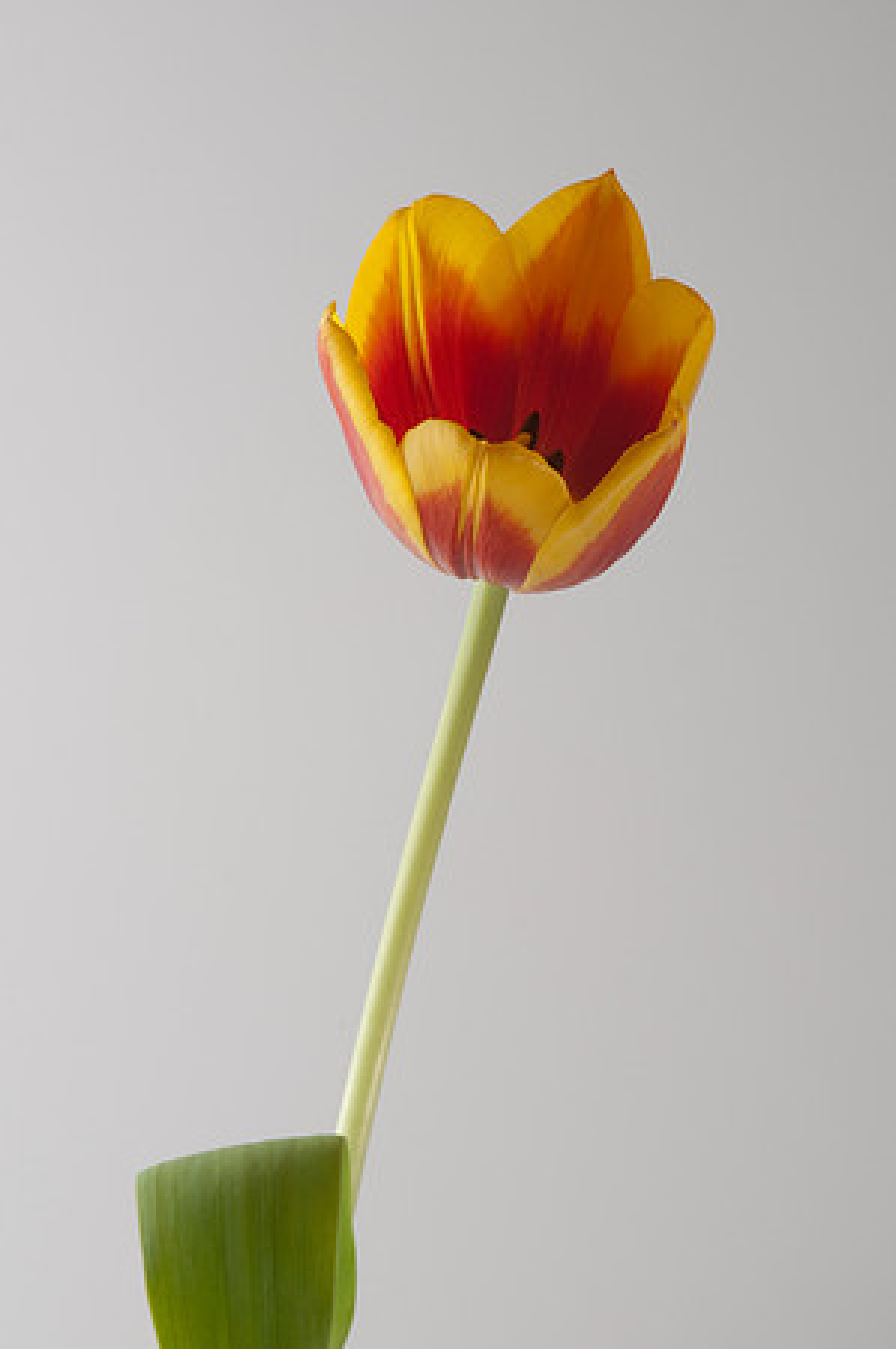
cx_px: 448
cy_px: 674
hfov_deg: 8.7
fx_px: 5893
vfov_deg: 13.1
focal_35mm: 158
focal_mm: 105
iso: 100
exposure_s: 1
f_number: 16
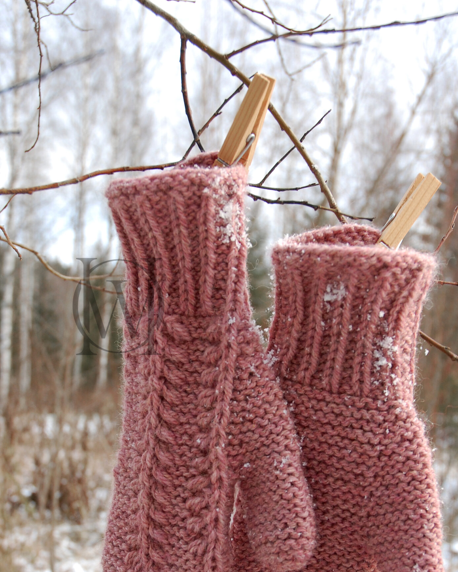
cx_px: 252
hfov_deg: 30.2
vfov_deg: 36.6
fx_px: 847
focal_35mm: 50
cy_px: 420
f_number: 5
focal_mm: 24
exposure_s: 1/100
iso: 400
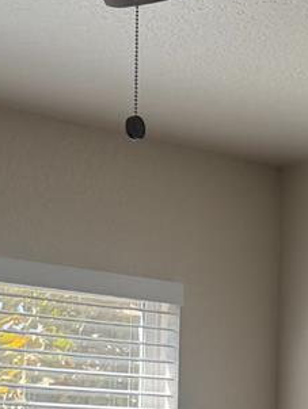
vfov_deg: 16.1
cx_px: 446
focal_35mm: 119
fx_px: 1410
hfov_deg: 12.0
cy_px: 433
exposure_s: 1/217
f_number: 1.78
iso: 64
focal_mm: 6.76
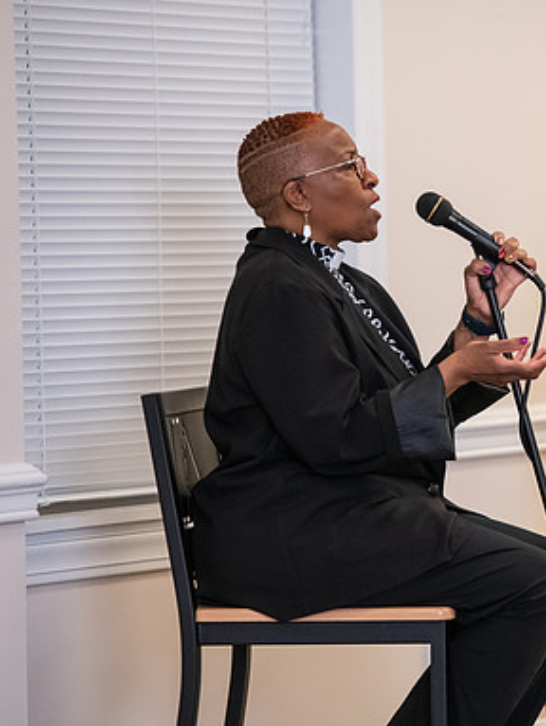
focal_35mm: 240
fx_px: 5039
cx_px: 499
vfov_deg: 8.2
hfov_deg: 6.2
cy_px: 365
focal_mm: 165
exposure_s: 1/200
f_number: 3.5
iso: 3200
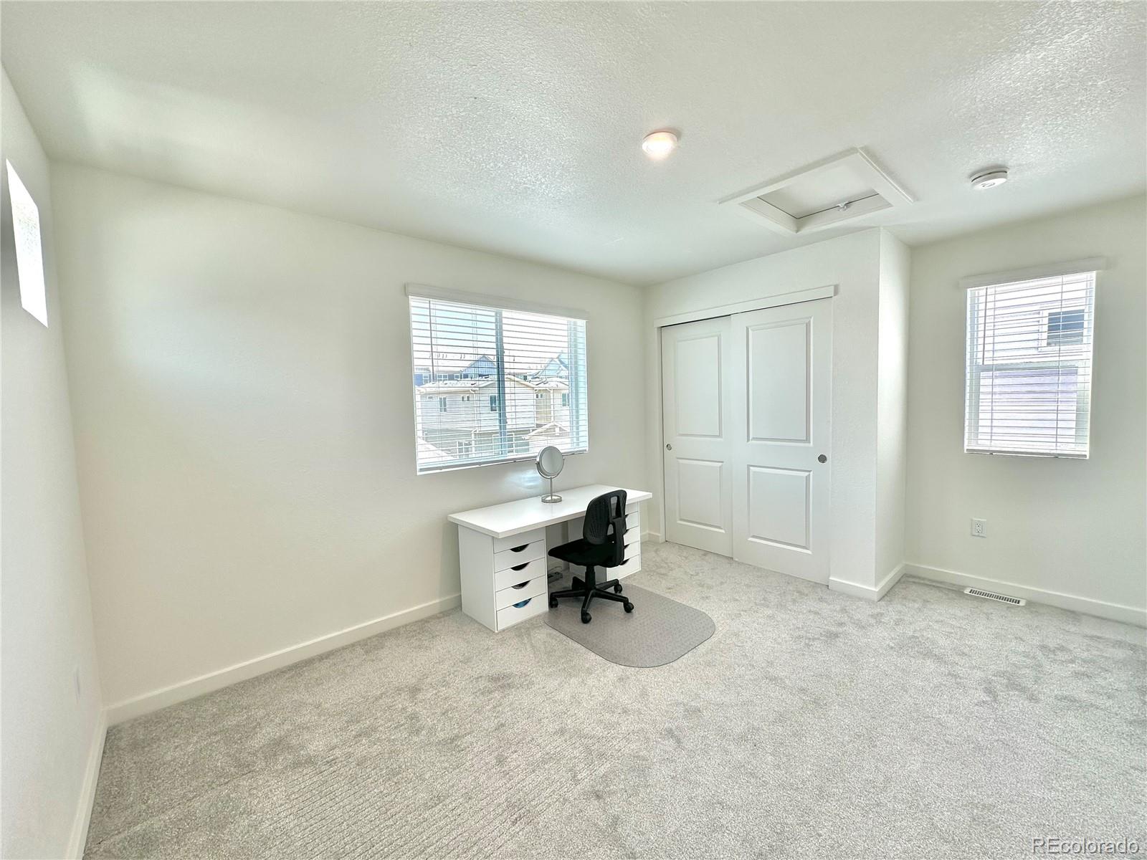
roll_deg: +1.5
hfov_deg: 102.1
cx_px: 574
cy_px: 430
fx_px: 464
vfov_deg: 85.7
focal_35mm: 14
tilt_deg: -3.4
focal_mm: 2.22
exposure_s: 1/152
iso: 40
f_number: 2.2
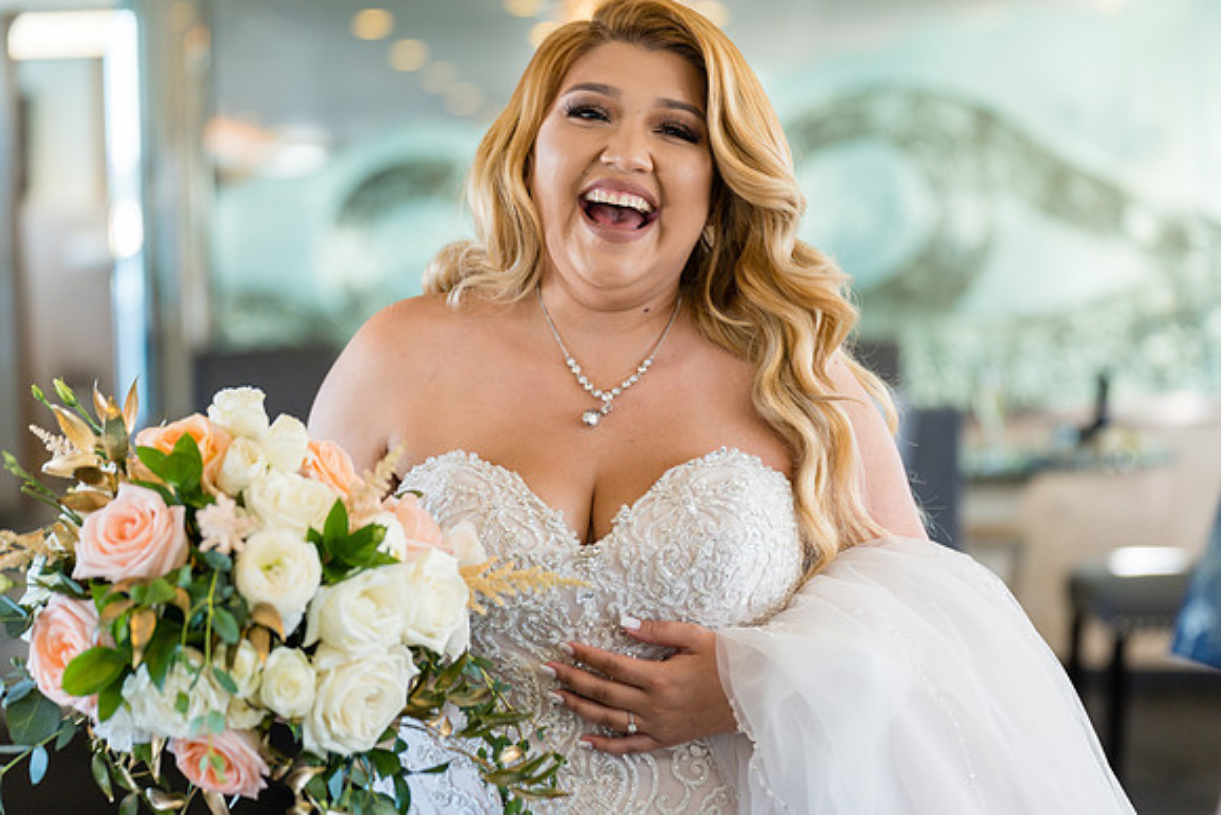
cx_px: 610
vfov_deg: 13.4
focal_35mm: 102
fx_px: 3460
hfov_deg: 20.0
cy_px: 408
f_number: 2.8
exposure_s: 1/160
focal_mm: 102
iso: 320
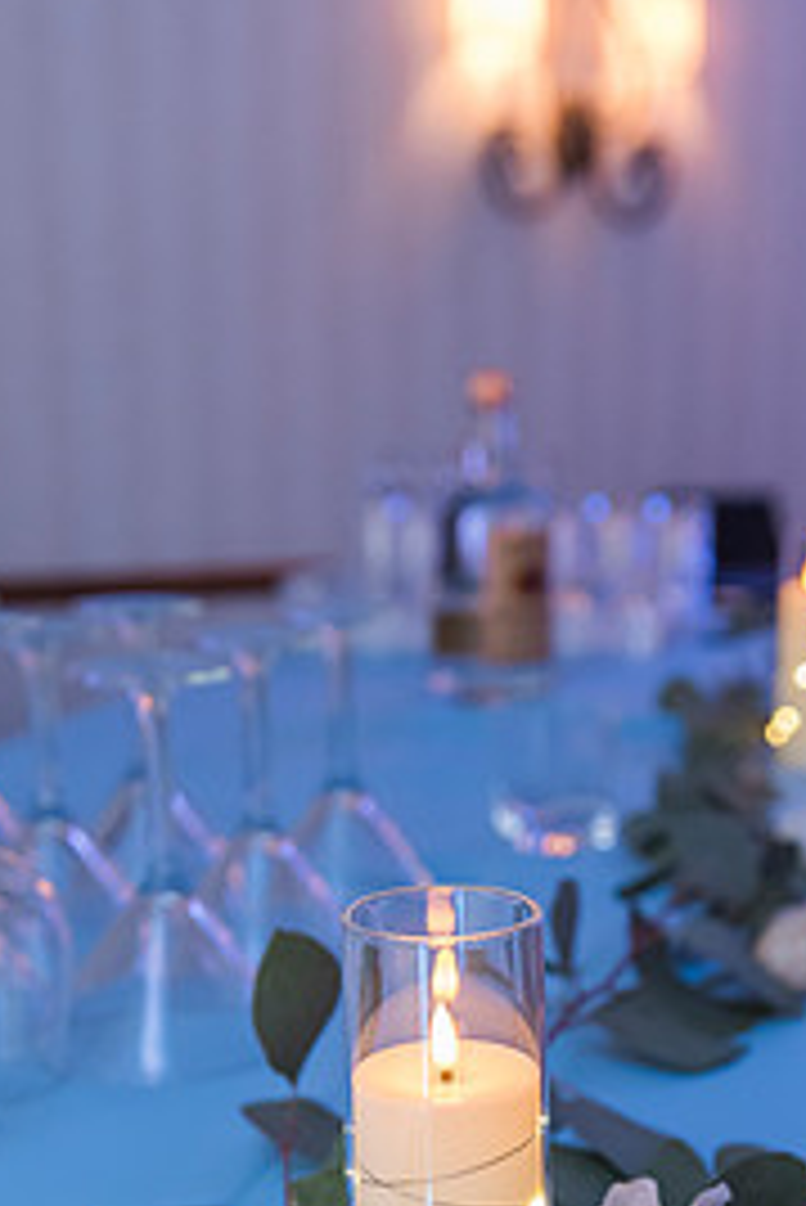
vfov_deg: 34.0
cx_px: 468
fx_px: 1912
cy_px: 958
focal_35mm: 57
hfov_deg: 23.8
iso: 2500
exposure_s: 1/80
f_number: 3.5
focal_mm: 34
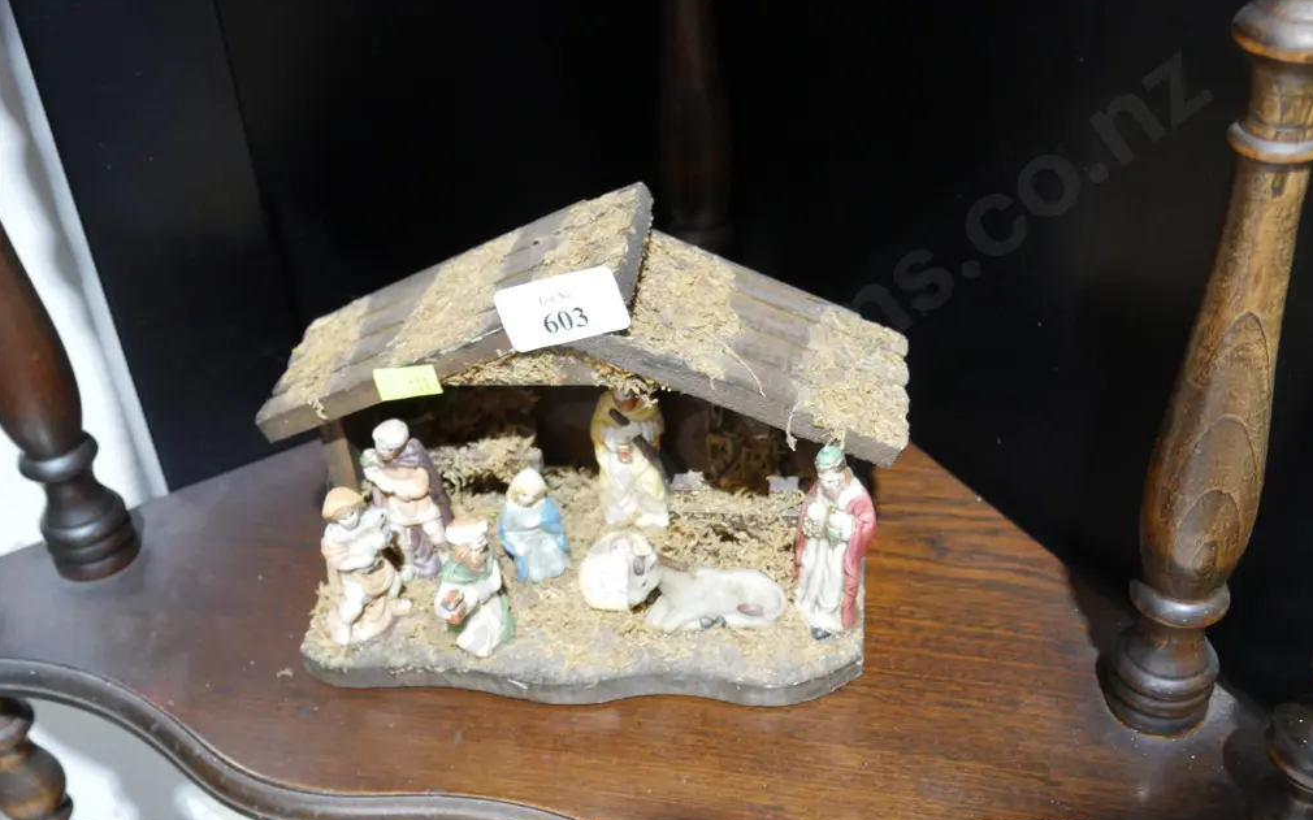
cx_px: 663
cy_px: 474
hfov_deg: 46.2
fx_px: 1539
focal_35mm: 43
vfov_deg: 29.8
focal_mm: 20
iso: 2000
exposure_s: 1/60
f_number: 4.4
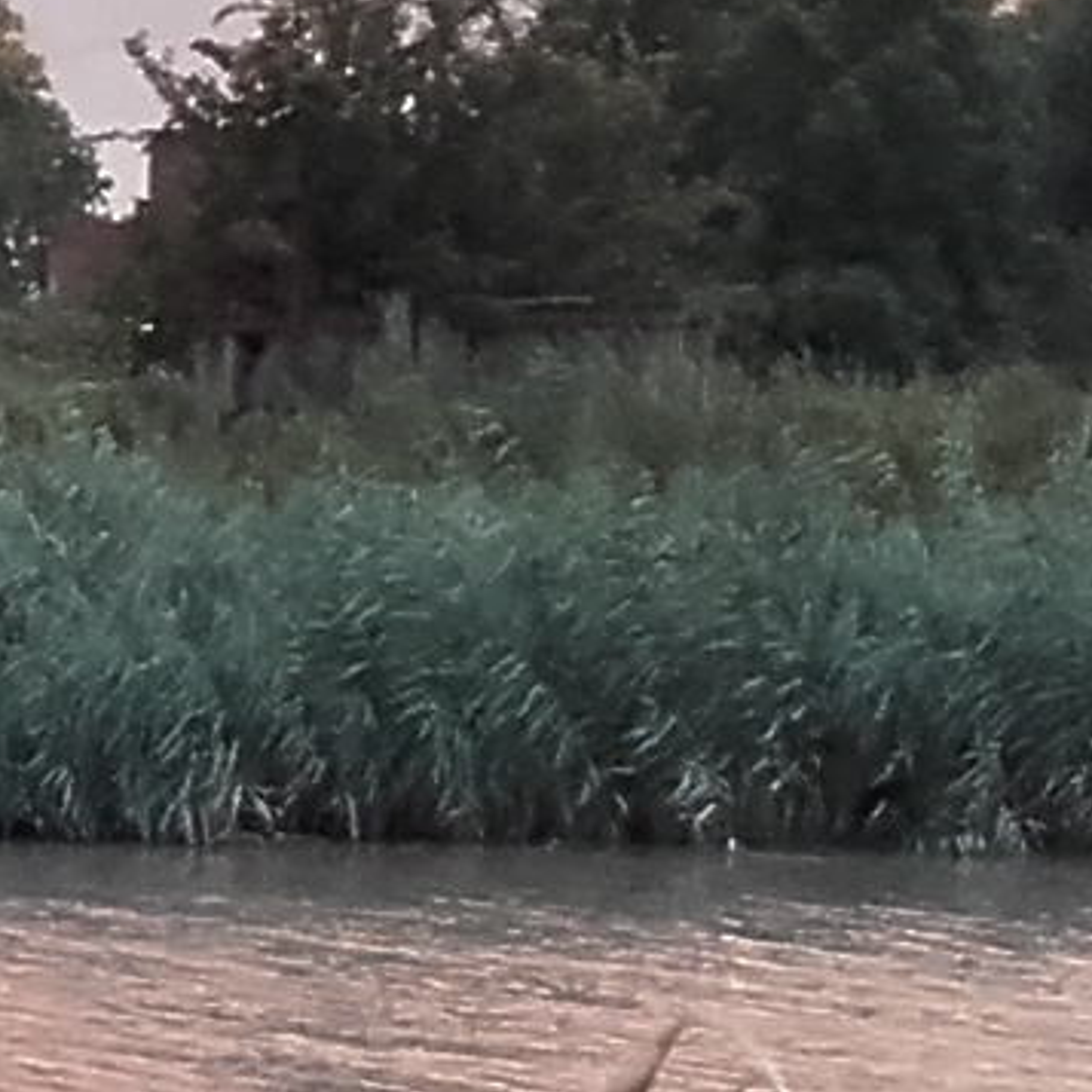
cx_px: -1499
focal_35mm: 199
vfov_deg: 8.8
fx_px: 7102
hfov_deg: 8.1
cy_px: 551
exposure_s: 1/40
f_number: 2.2
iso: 110
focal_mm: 3.31
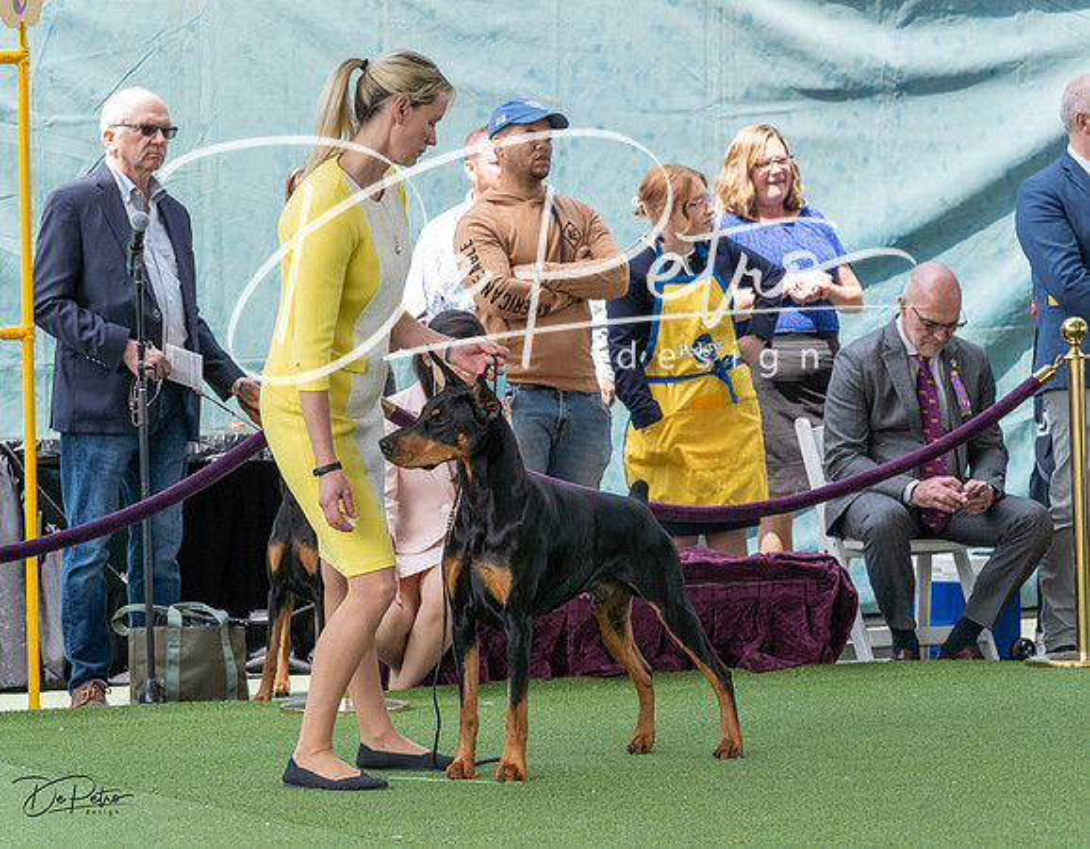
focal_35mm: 149
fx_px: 4757
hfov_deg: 13.1
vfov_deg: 10.2
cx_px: 545
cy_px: 410
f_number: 6.3
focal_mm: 130
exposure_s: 1/1000
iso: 1600
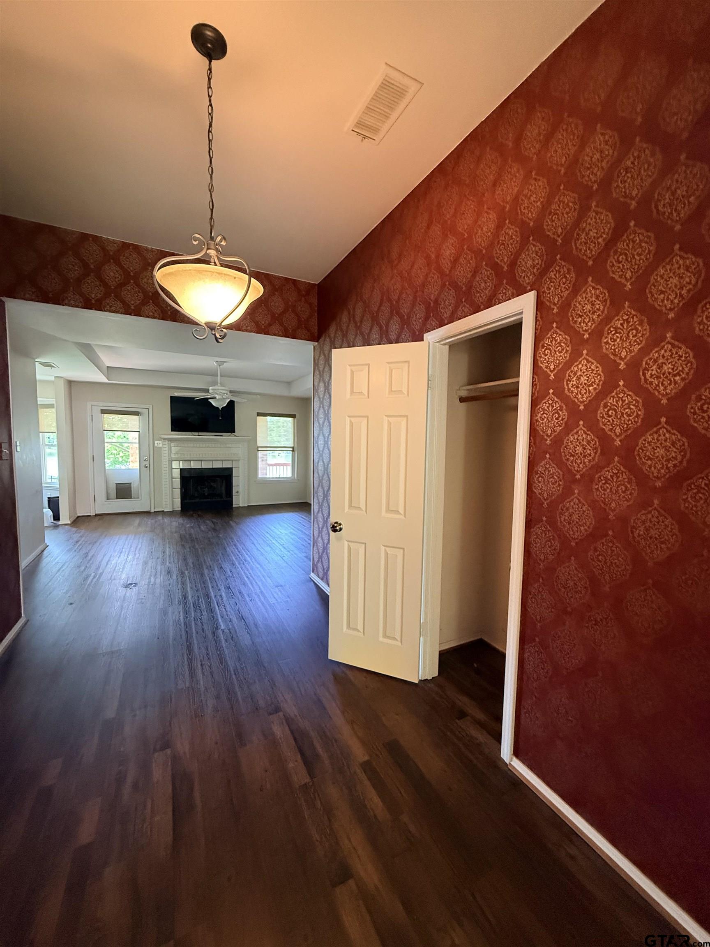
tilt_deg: -3.3
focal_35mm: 14
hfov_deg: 85.7
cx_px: 355
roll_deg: -1.7
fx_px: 383
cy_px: 474
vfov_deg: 102.1
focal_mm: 2.22
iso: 640
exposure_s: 1/60
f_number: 2.2
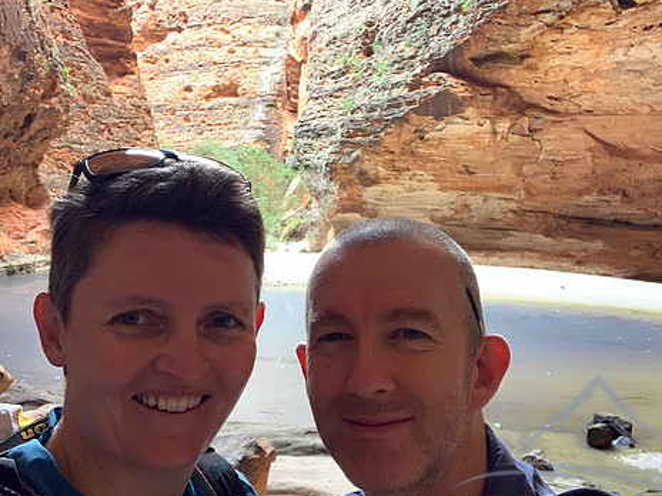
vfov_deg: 36.0
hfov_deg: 46.8
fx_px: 765
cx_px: 345
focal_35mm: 40
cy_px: 256
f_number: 2.2
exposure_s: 1/30
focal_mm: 2.87
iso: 320
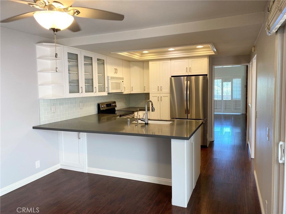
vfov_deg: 53.1
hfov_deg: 67.3
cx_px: 143
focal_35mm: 26
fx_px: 215
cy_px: 107
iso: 80
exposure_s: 1/60
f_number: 1.8
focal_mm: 4.25
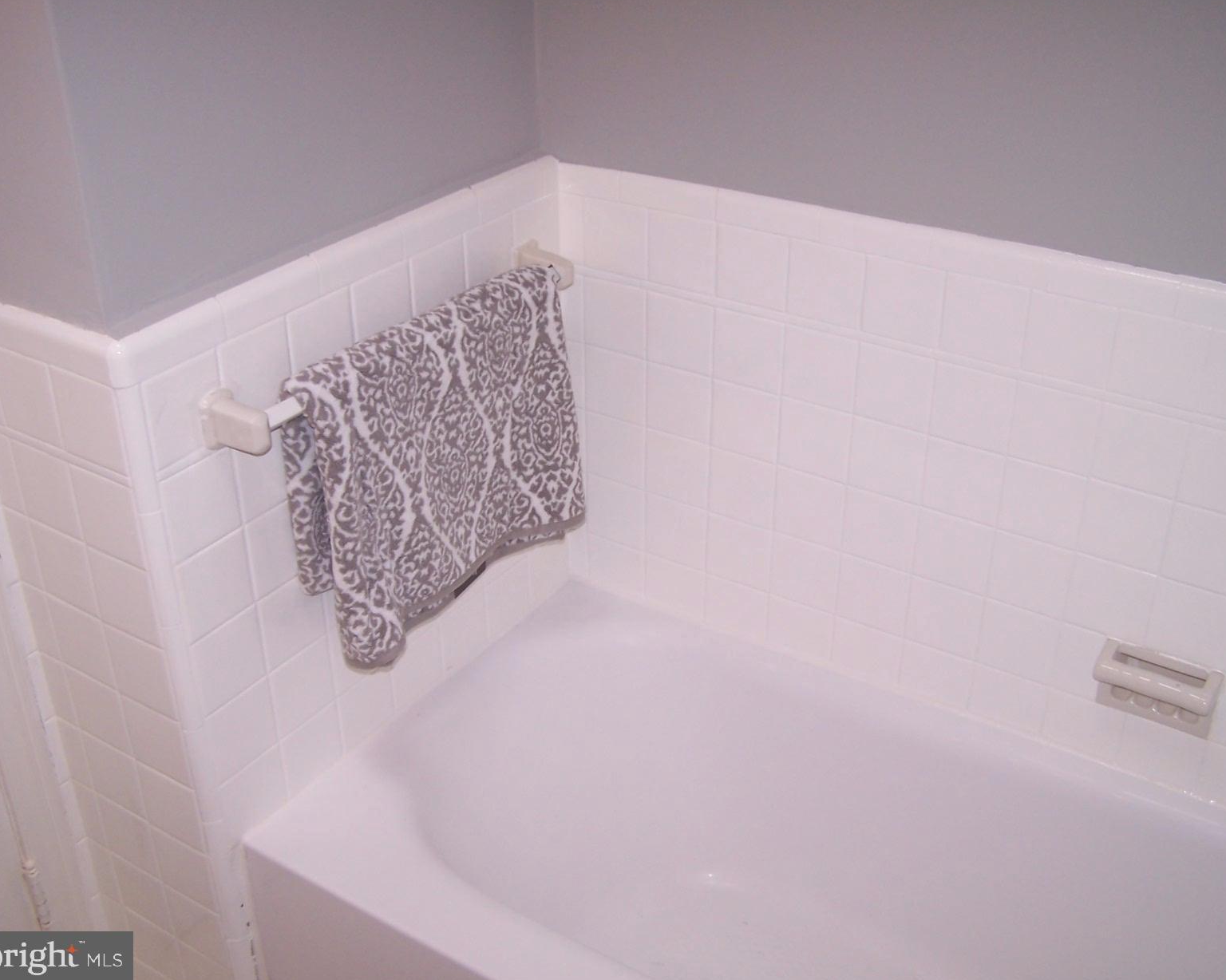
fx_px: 1451
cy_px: 488
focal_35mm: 40
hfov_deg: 45.8
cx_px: 633
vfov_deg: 37.3
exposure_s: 1/60
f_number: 2.8
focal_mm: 6.3
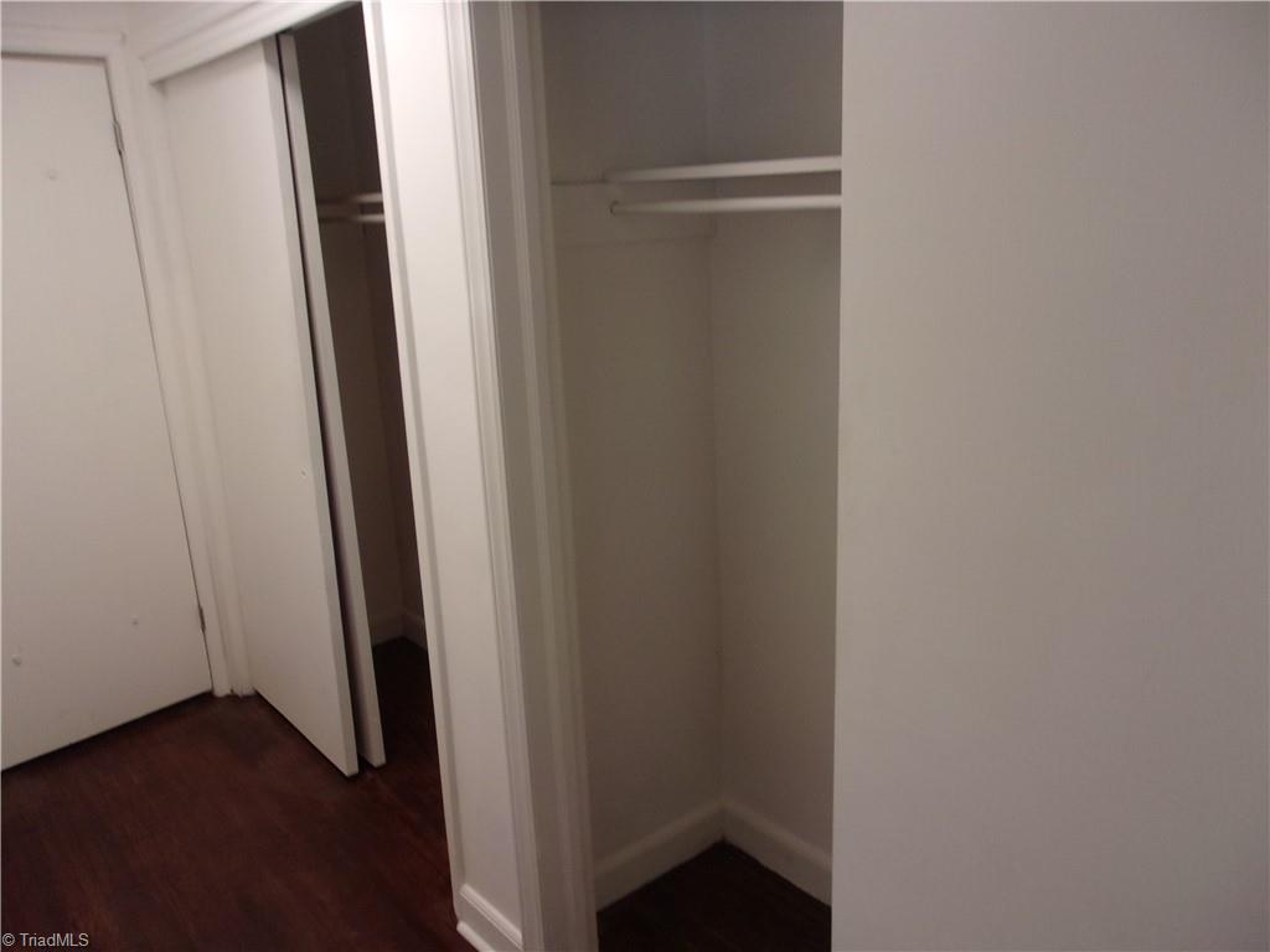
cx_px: 635
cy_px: 476
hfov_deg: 65.3
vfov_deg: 51.4
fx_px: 991
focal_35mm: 27
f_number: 3
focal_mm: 4.9
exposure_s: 1/34
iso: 140
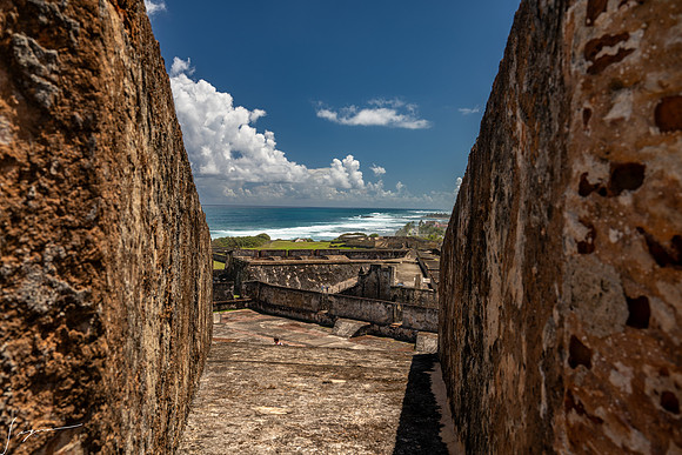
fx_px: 521
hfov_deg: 66.4
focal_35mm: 28
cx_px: 341
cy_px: 228
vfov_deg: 47.2
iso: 90
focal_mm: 27.5
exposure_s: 1/125
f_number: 8
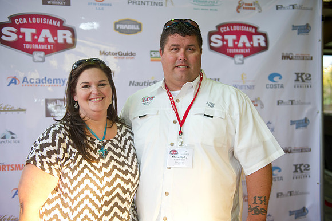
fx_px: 350
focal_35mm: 38
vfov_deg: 35.0
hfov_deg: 50.7
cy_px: 110
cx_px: 166
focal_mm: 38
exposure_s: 1/125
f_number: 3.2
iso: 640
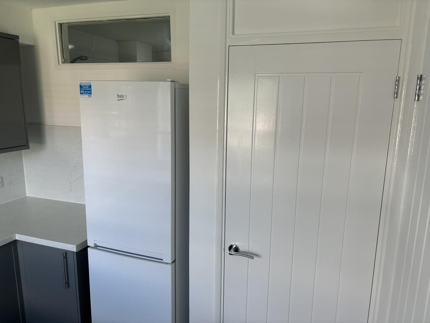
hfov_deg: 67.3
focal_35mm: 26
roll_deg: -0.7
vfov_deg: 53.1
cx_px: 215
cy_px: 162
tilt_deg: -11.5
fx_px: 323
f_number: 1.6
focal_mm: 5.96
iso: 64
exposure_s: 1/121
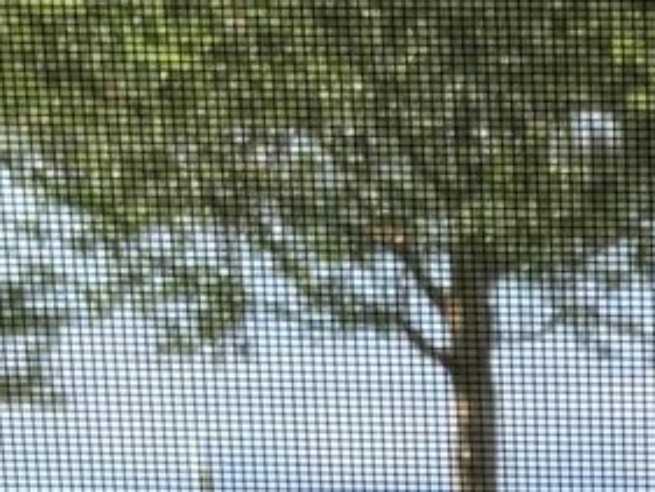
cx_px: 1019
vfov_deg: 8.7
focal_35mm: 165
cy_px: 830
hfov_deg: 11.4
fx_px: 3123
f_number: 1.8
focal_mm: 3
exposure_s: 1/593
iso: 16
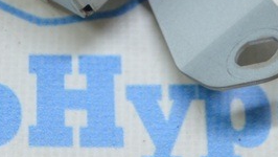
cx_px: 26
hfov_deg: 11.8
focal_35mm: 181
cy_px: -161
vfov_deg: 6.5
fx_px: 1335
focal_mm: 30
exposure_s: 1/60
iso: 400
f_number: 4.2
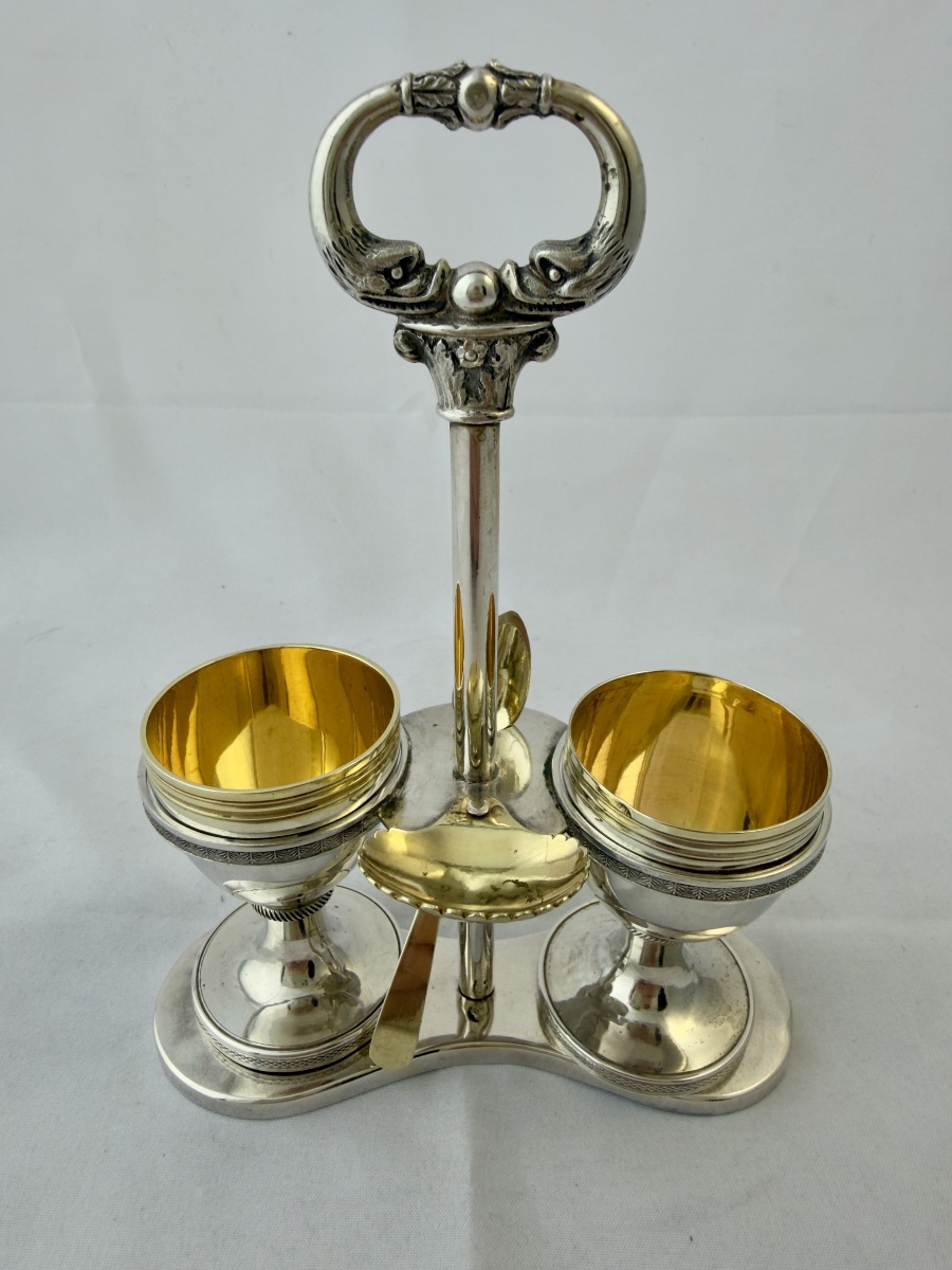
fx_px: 880
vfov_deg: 71.6
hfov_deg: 56.8
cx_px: 476
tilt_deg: -28.0
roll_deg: -3.0
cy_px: 635
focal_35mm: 24
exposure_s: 1/100
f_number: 2.2
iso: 40
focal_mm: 2.22
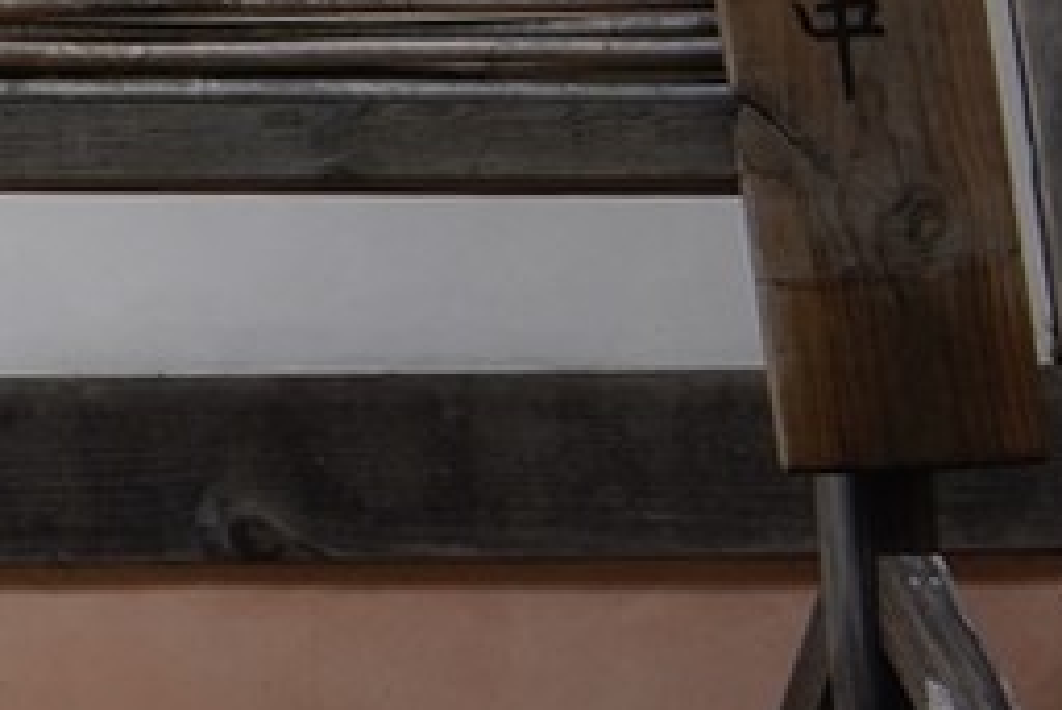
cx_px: -2896
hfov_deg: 6.4
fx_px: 8058
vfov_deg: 4.9
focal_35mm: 273
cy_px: -1067
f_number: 11
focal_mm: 35
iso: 400
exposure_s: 1/100
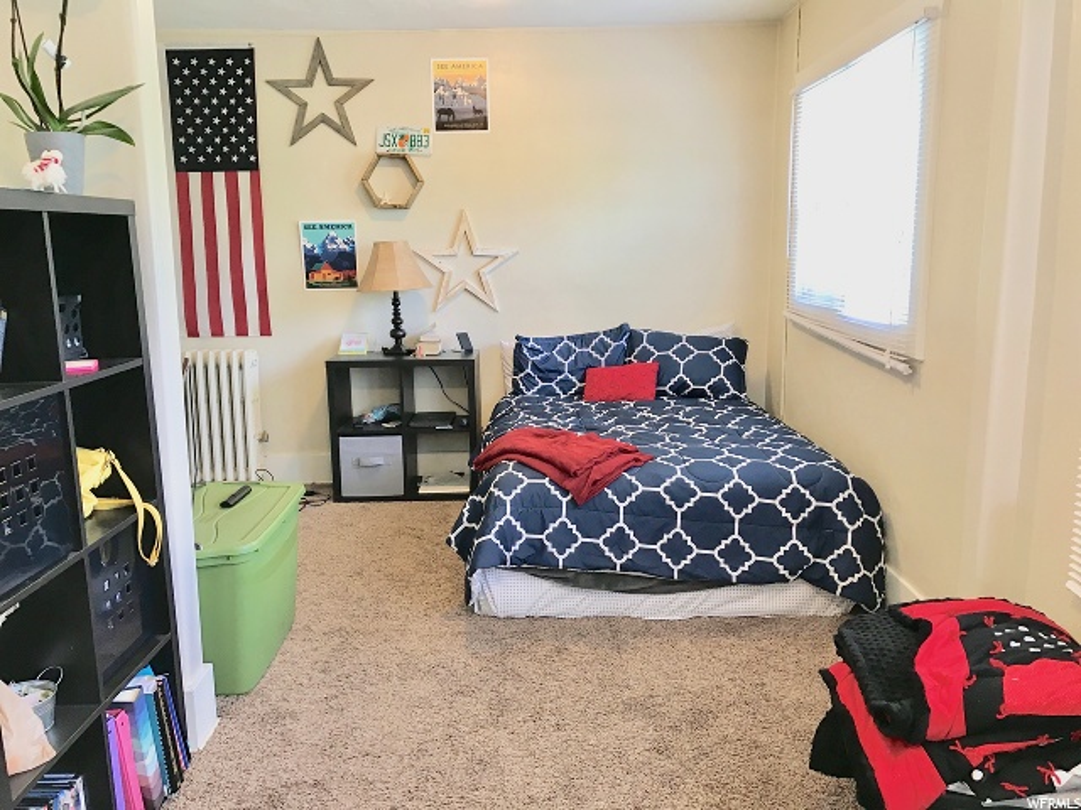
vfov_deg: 49.7
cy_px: 405
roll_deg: +1.5
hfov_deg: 63.4
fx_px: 874
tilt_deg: -9.5
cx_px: 540
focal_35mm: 28
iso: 50
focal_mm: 3.99
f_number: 1.8
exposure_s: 1/30
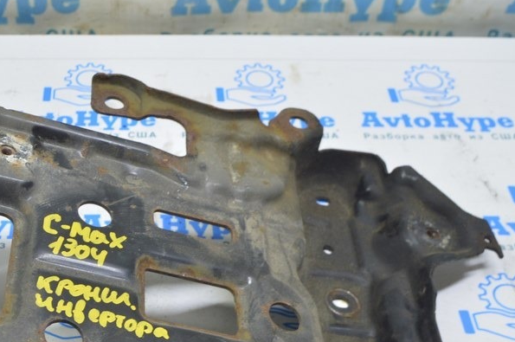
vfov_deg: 21.5
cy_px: 284
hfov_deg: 31.6
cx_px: 108
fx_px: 886
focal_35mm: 62
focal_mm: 24
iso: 400
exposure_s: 1/20
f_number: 5.6
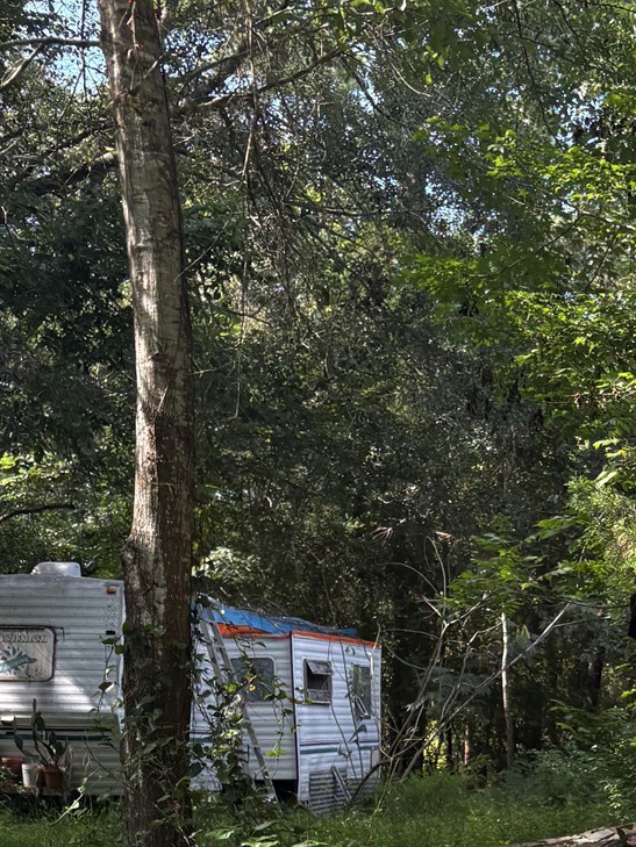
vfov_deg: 24.4
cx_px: 658
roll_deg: -3.0
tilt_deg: -4.1
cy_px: 990
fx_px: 1788
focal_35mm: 73
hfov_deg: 19.5
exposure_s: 1/482
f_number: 1.6
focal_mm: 5.96
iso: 50
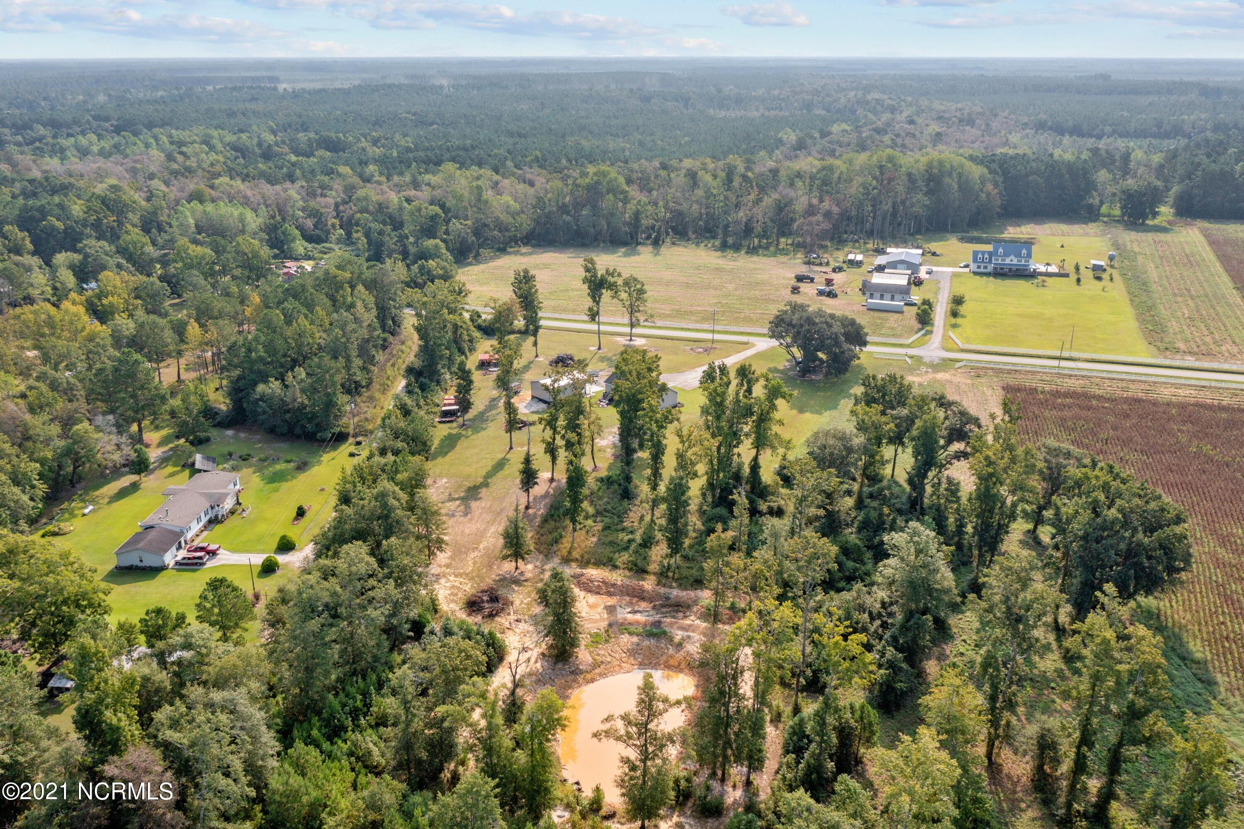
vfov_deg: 46.4
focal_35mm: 28
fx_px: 967
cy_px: 414
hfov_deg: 65.5
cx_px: 622
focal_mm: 10.26
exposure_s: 1/200
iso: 100
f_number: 4
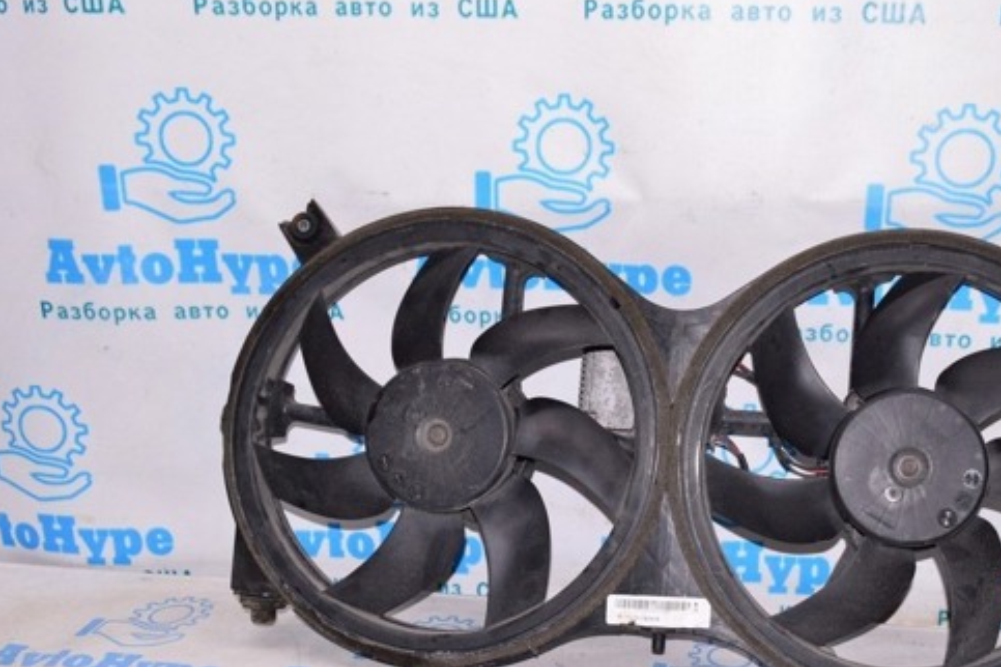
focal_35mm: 42
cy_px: 411
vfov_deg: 32.0
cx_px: 659
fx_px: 1158
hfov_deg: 46.1
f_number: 8
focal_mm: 21
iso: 1600
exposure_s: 1/160
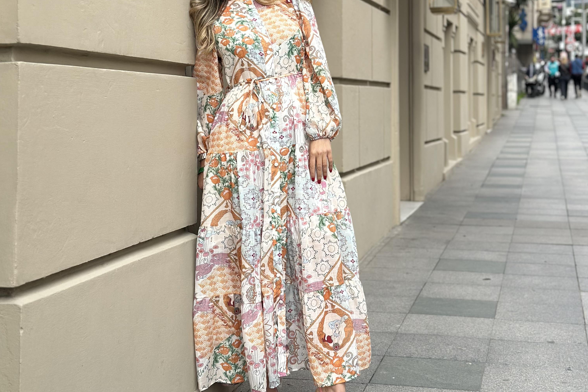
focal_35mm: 67
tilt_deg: +0.8
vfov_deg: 20.1
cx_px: 295
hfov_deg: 30.1
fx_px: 1094
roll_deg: -0.6
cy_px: 86
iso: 100
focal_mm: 6.86
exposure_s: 1/2532
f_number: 1.78
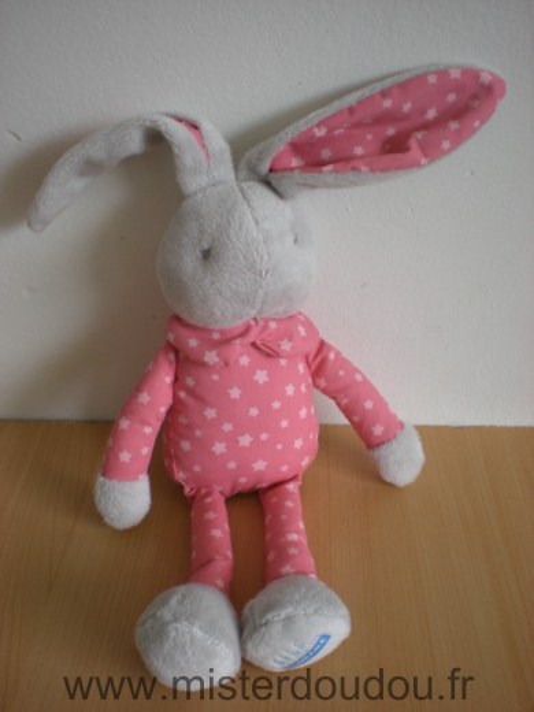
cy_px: 356
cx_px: 267
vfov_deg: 49.0
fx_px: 782
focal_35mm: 38
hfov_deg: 37.7
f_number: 3.1
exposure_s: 1/59.4
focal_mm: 6.3
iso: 64
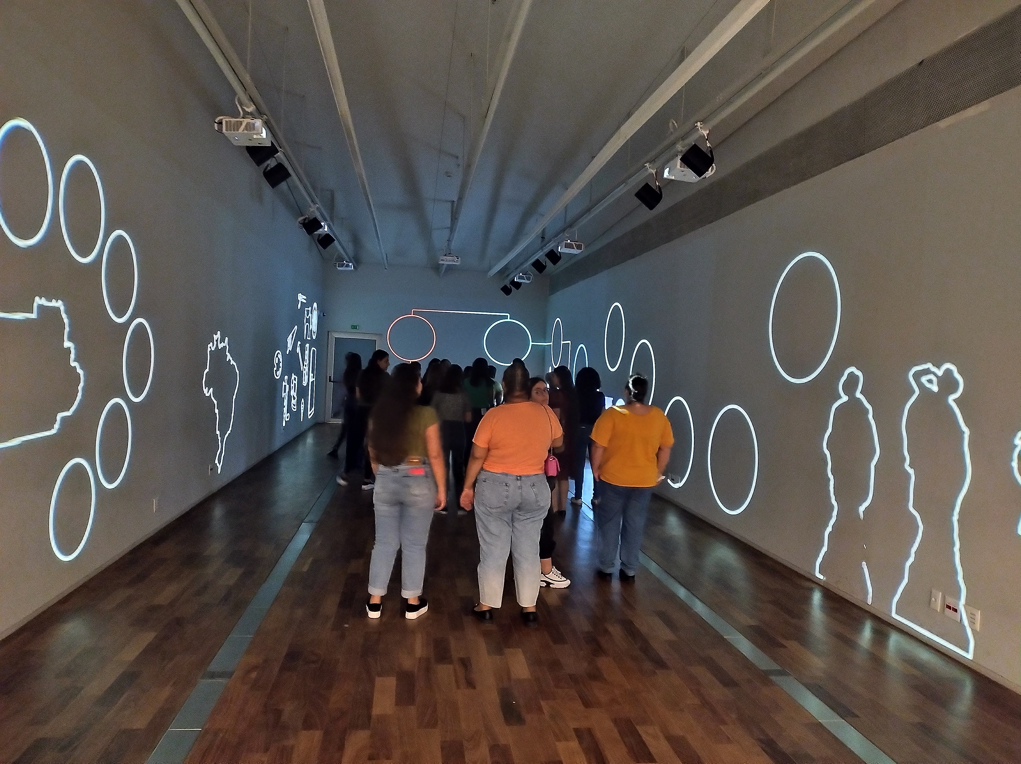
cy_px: 382
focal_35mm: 25
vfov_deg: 54.8
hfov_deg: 69.4
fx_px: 737
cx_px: 510
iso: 5538
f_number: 1.7
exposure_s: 1/10
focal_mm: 4.71
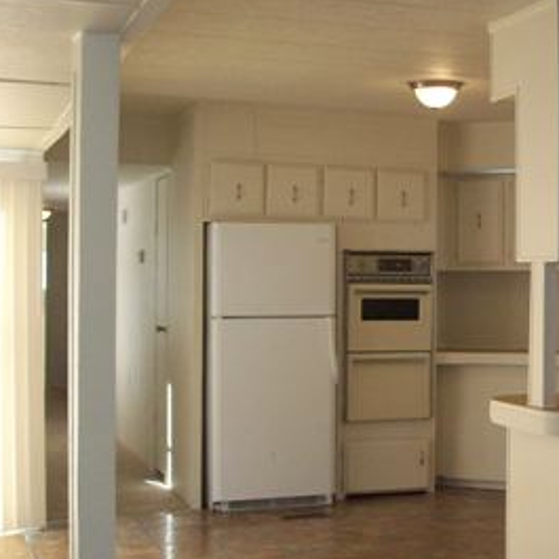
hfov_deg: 28.2
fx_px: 1096
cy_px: 295
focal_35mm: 60
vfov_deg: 28.6
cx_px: 413
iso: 200
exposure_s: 1/97.9
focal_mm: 7.6
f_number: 3
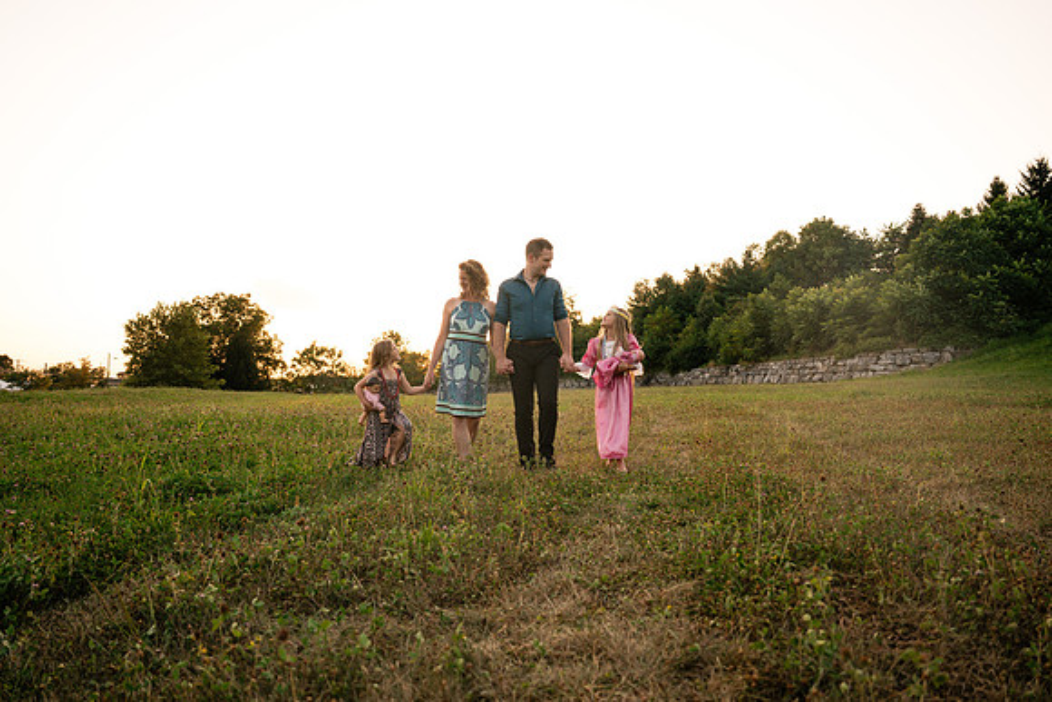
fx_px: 741
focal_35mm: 25
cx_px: 526
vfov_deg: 50.7
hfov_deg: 70.7
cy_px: 351
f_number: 2.8
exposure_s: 1/800
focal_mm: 24
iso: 400
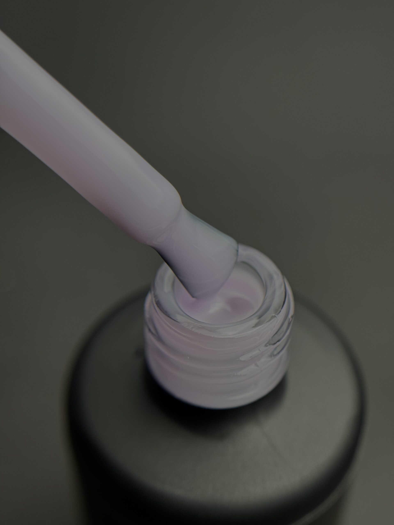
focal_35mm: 48
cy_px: 262
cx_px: 197
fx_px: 728
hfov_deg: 30.3
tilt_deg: -47.8
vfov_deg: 39.7
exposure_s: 1/100
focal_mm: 6.76
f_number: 1.78
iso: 64
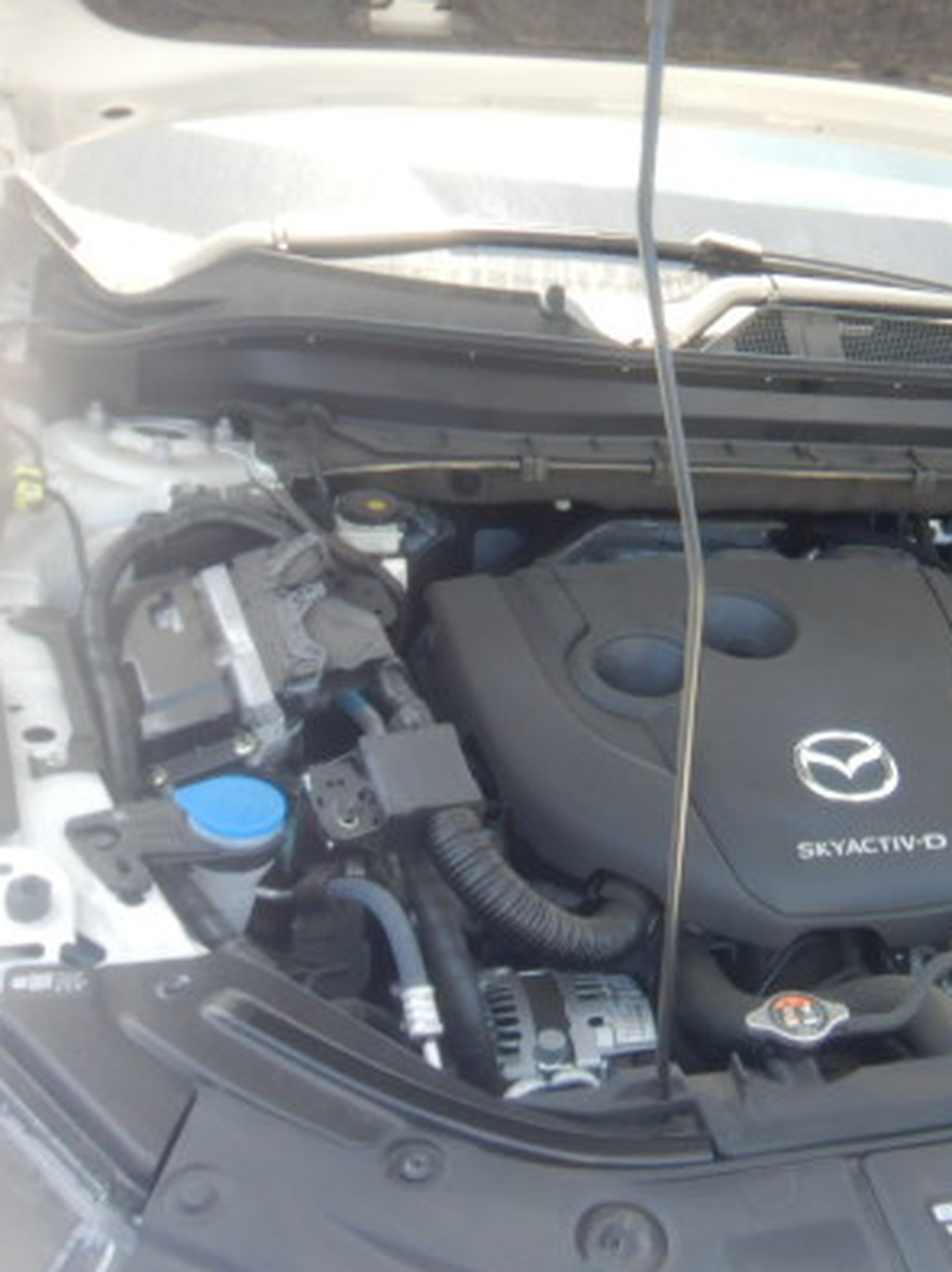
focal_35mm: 39
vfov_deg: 47.8
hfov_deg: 35.4
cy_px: 688
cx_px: 787
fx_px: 1432
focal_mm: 4.3
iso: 125
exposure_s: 1/50
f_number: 2.8
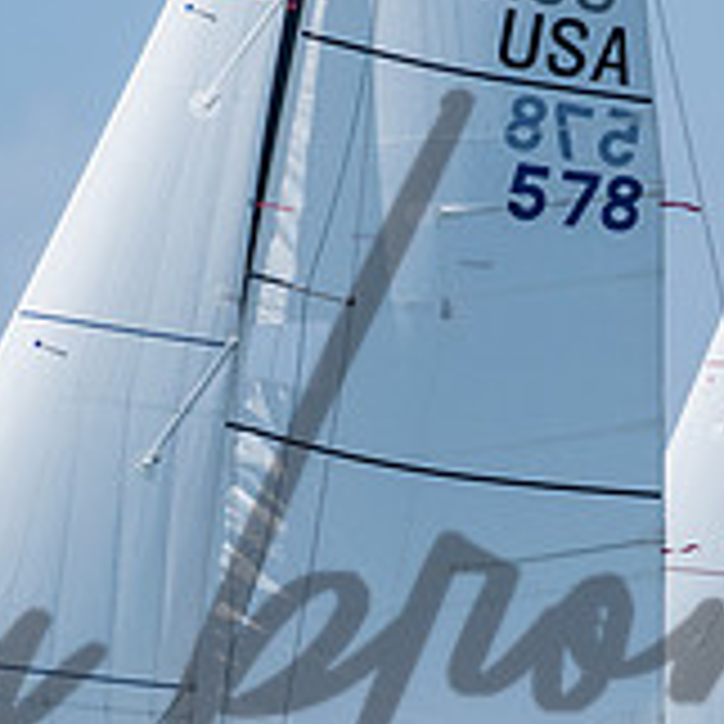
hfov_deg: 3.7
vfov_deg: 3.7
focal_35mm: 468
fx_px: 11074
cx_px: 517
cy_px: 600
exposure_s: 1/1600
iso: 400
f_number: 8
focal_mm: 102
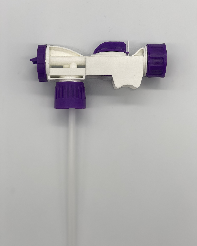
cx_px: 99
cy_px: 128
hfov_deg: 27.6
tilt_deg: -87.6
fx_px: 401
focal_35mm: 55
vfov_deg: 34.1
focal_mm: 6
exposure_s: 1/120
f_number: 2
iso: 32
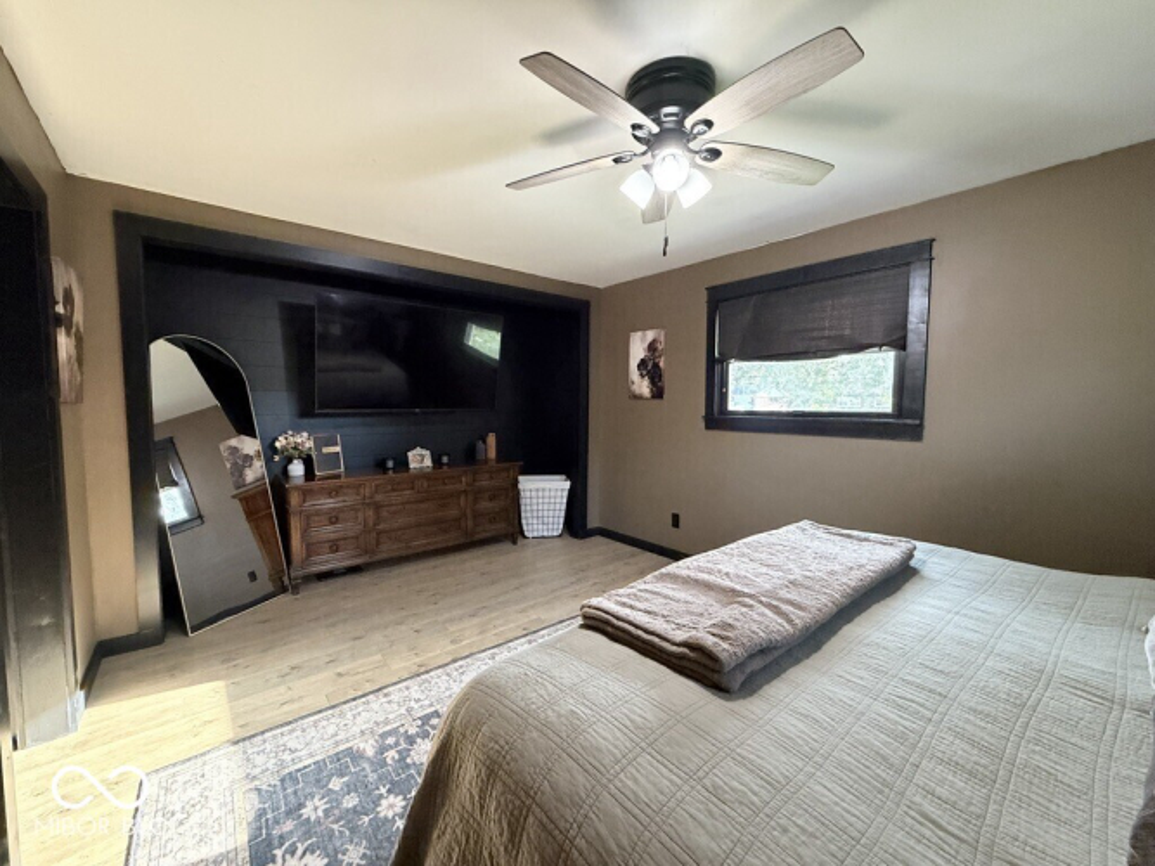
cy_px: 433
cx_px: 578
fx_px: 467
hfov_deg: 102.1
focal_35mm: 14
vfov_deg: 85.7
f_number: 2.2
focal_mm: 2.22
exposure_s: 1/60
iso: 500
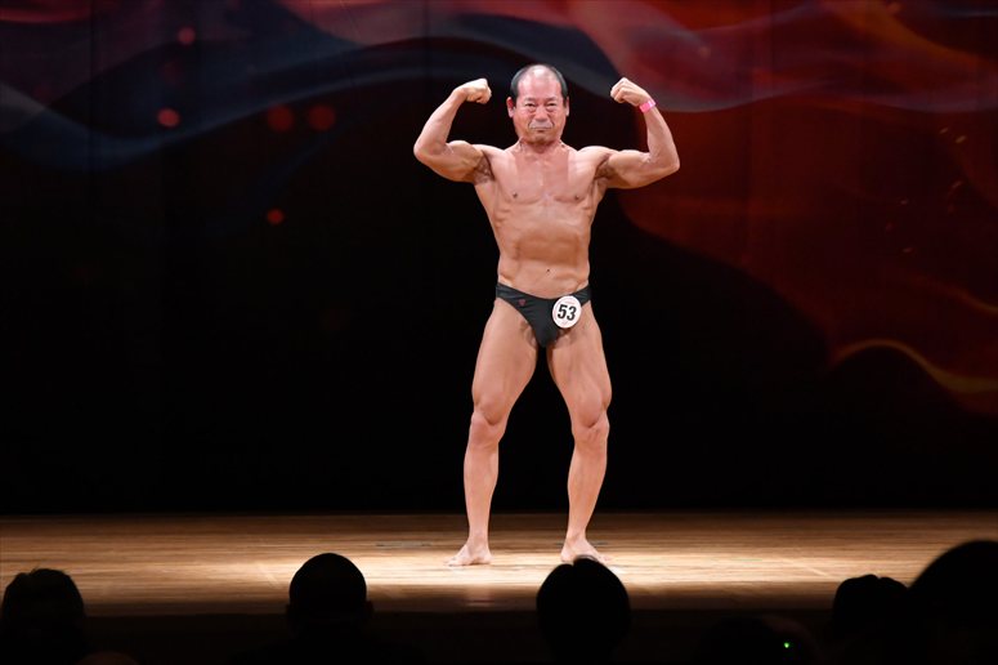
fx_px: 6650
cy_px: 332
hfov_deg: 8.6
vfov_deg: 5.7
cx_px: 499
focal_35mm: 240
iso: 4000
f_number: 5.6
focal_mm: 160
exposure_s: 1/400
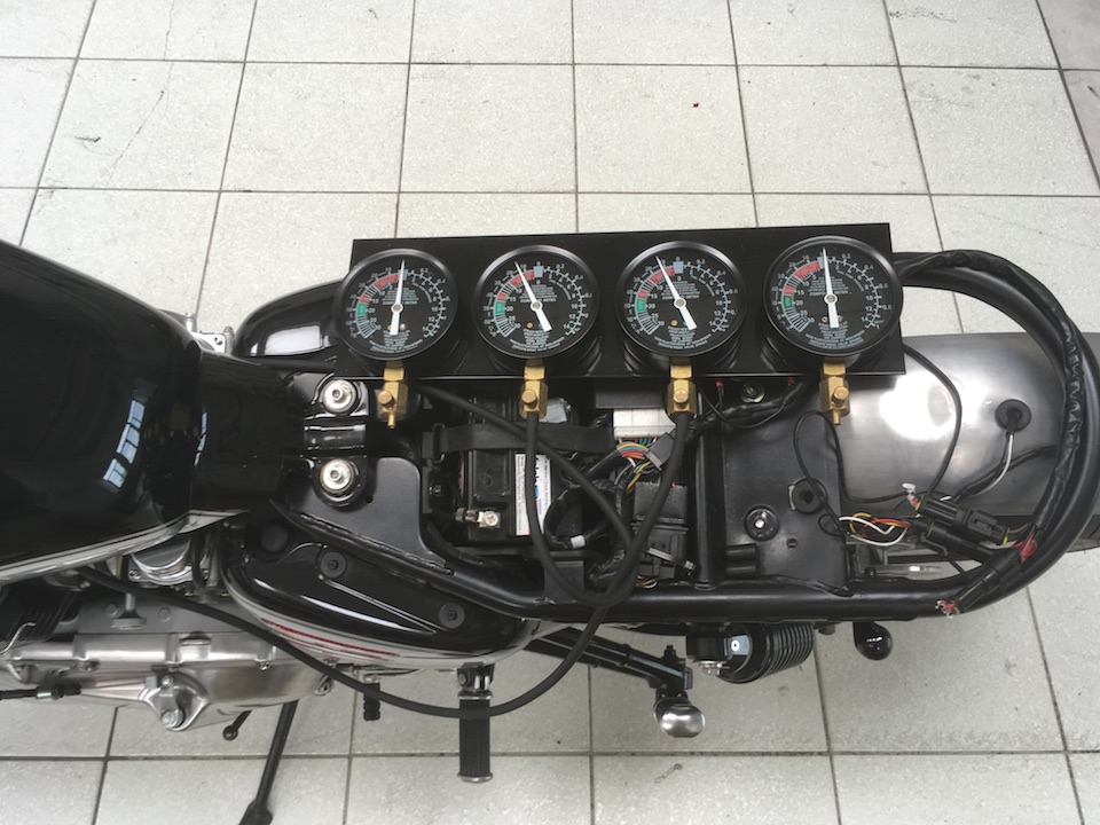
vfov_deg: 48.2
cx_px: 550
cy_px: 412
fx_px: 922
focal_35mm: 29
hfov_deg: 61.7
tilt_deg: -61.1
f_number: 2.2
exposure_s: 1/50
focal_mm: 4.15
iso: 25
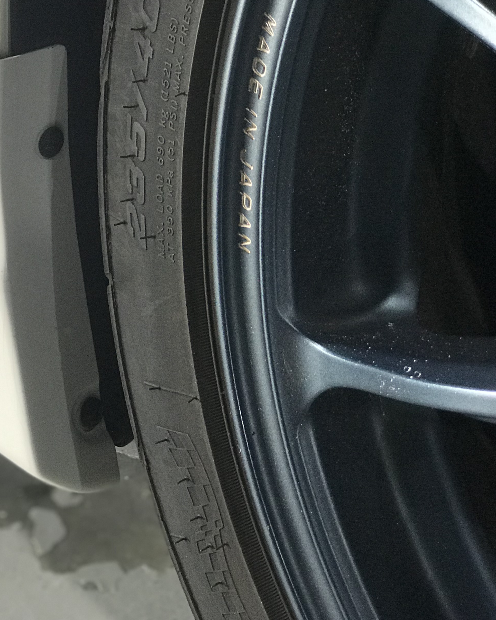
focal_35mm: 93
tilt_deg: -23.3
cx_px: -19
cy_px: 260
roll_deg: +2.7
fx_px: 1706
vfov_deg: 20.6
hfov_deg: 16.2
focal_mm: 6.6
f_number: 2.8
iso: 80
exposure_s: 1/60
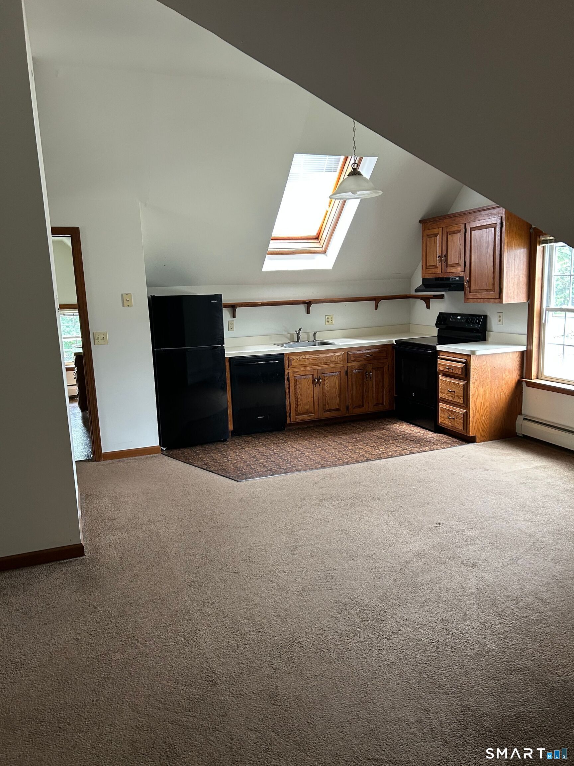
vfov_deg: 67.3
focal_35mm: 26
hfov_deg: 53.1
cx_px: 287
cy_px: 383
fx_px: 575
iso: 160
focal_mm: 5.7
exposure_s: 1/60
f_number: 1.5
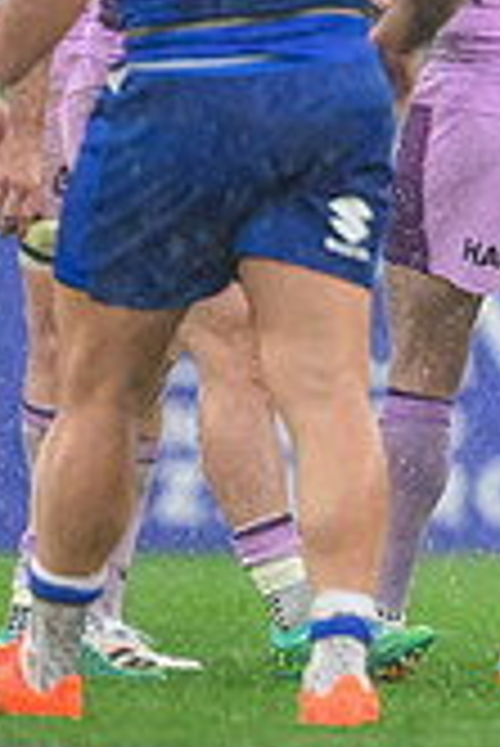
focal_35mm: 2954
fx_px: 61409
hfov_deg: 0.5
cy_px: 186
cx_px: 1477
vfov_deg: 0.7
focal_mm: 560
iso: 5000
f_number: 4
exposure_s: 1/2000
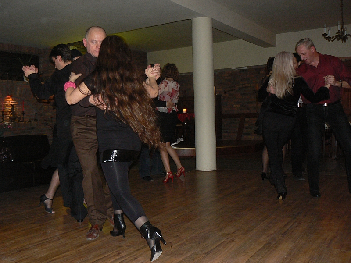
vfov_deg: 39.7
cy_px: 132
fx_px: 365
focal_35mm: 36
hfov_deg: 51.4
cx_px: 176
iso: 160
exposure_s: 1/30
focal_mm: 6
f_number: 2.8
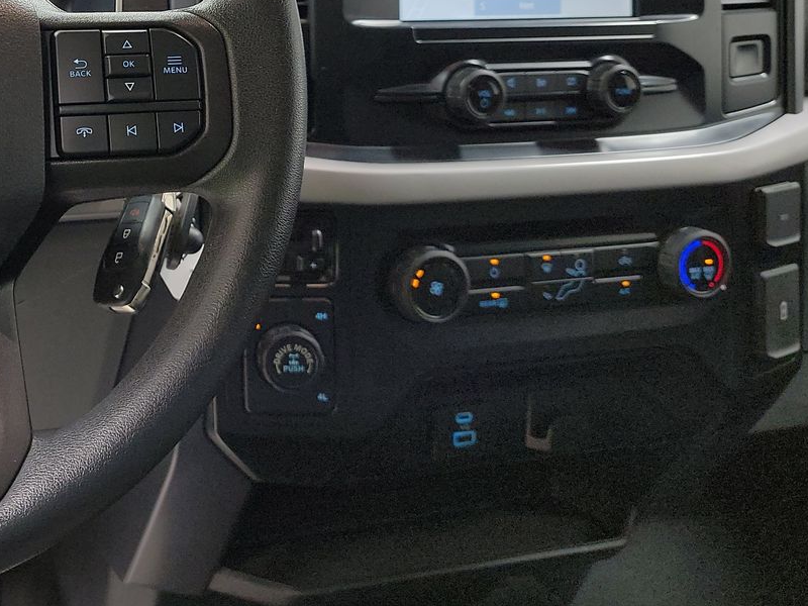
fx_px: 1120
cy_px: 66
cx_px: 42
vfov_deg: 29.1
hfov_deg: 36.5
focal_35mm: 48
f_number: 1.8
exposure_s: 1/59
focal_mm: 6.7
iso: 251
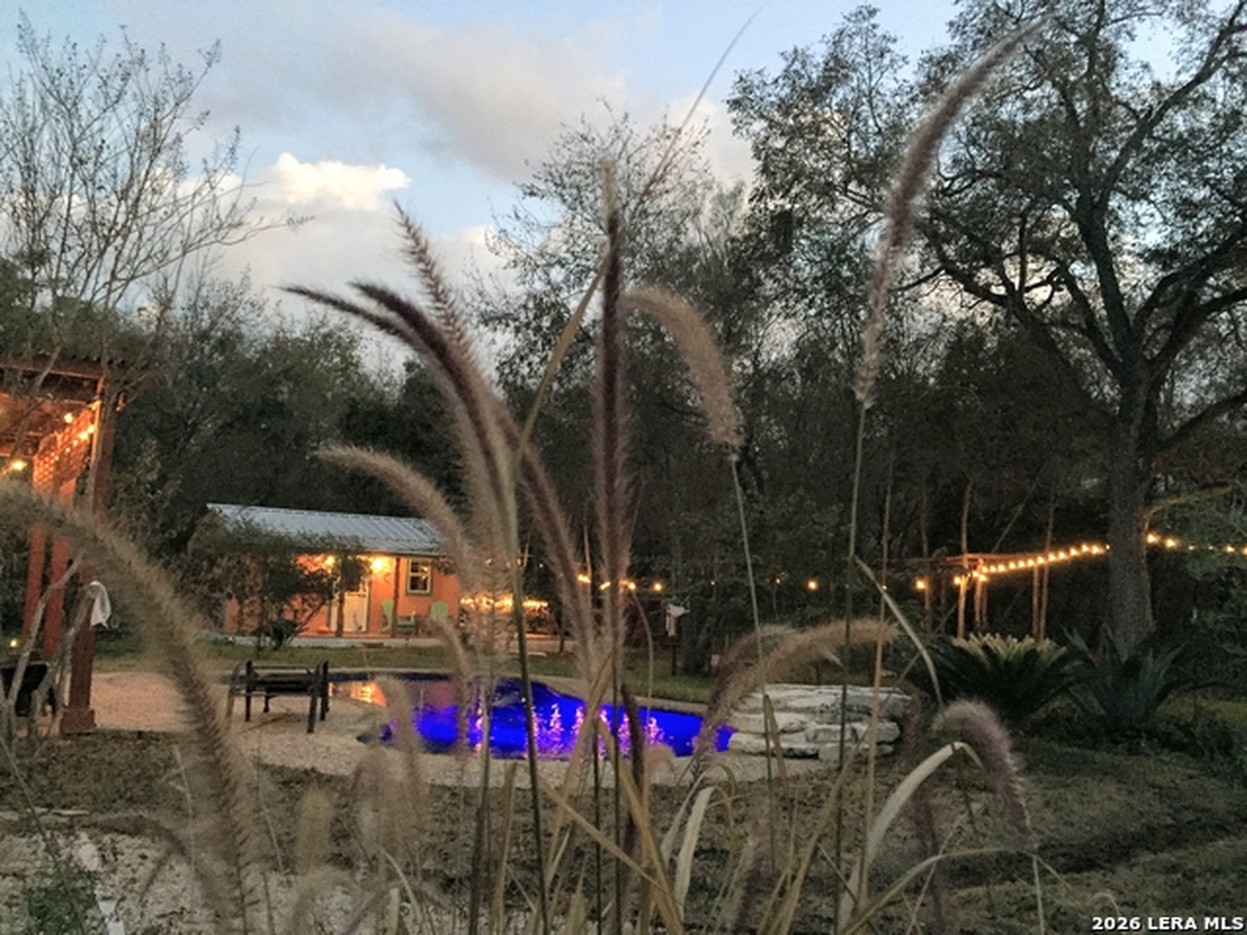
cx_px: 624
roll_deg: -1.9
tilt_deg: +8.9
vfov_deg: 48.2
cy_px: 468
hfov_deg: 61.7
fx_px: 1045
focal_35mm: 29
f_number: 2.2
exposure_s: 1/15
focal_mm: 4.15
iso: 500
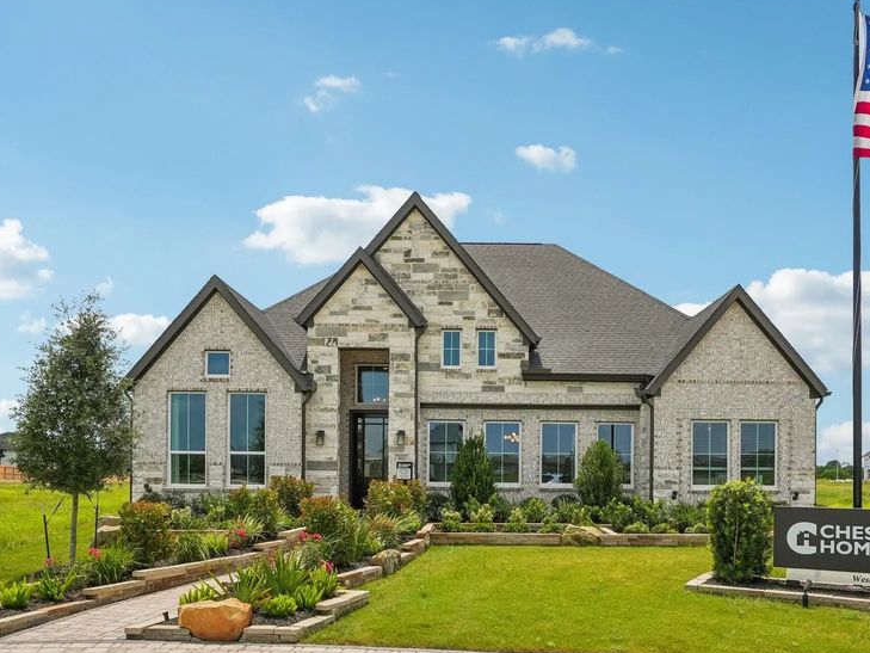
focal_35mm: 27
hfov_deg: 65.0
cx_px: 496
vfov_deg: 51.0
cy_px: 396
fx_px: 679
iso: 400
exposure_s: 1/2000
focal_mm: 20
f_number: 8
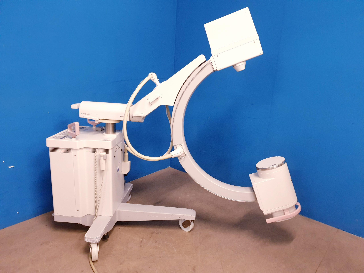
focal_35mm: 26
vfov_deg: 53.1
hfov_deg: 67.3
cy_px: 136
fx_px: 273
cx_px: 182
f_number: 1.5
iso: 320
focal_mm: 4.3
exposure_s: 1/33
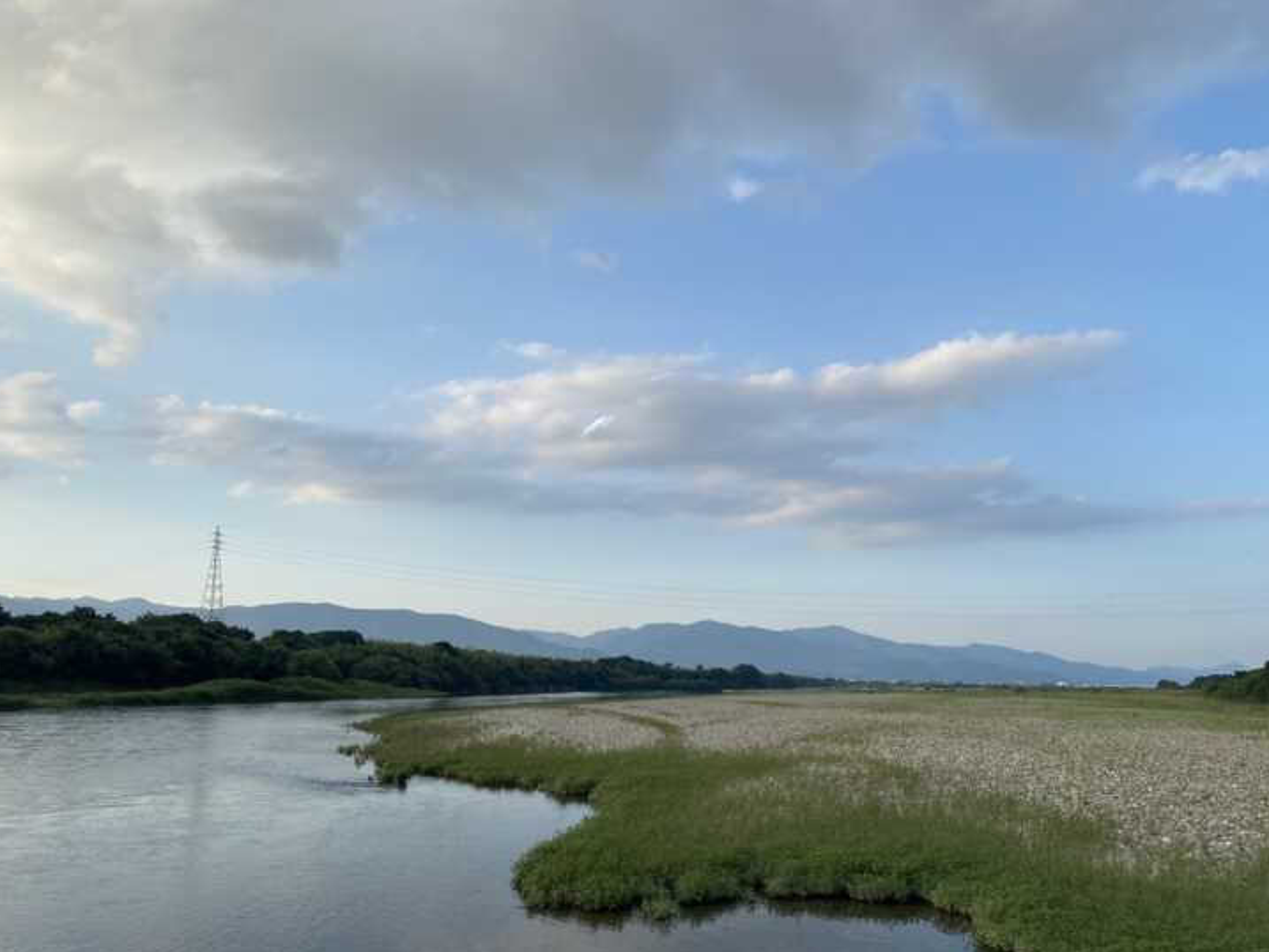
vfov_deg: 48.2
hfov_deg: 61.7
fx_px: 1063
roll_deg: +0.1
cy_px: 529
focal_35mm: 29
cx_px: 637
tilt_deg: +7.7
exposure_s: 1/1395
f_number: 1.8
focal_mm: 4.25
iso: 32
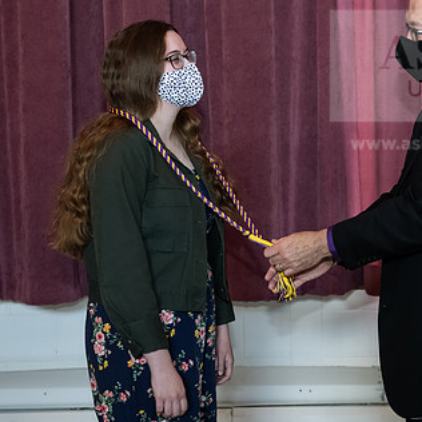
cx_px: 290
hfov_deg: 22.9
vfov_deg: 23.0
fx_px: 1034
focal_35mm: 75
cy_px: 172
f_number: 3.5
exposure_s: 1/200
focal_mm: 48
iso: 2000
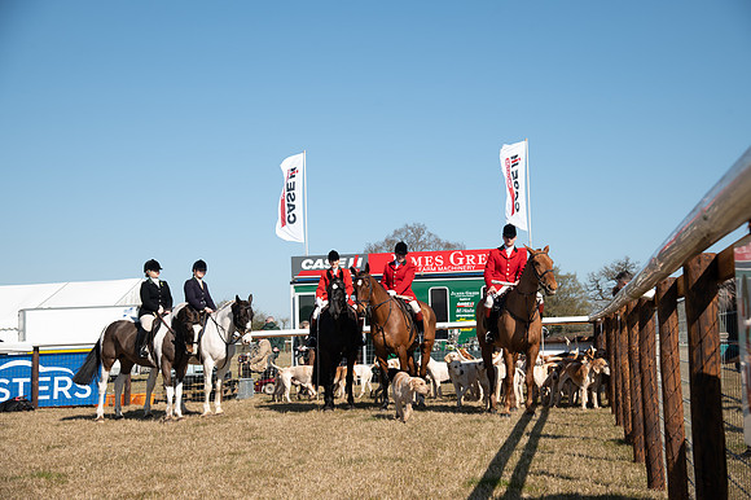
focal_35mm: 58
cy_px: 250
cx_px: 376
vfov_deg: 23.4
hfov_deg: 34.5
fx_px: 1209
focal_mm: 58
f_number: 5
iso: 64
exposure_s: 1/250
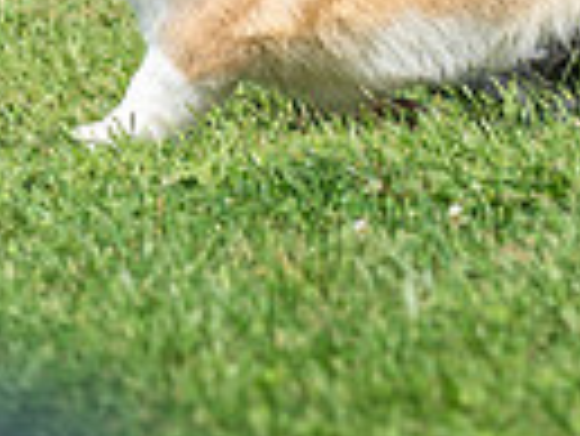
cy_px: -635
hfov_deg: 2.0
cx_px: 384
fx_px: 16335
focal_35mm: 974
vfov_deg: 1.5
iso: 80
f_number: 4
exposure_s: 1/1000
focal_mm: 170
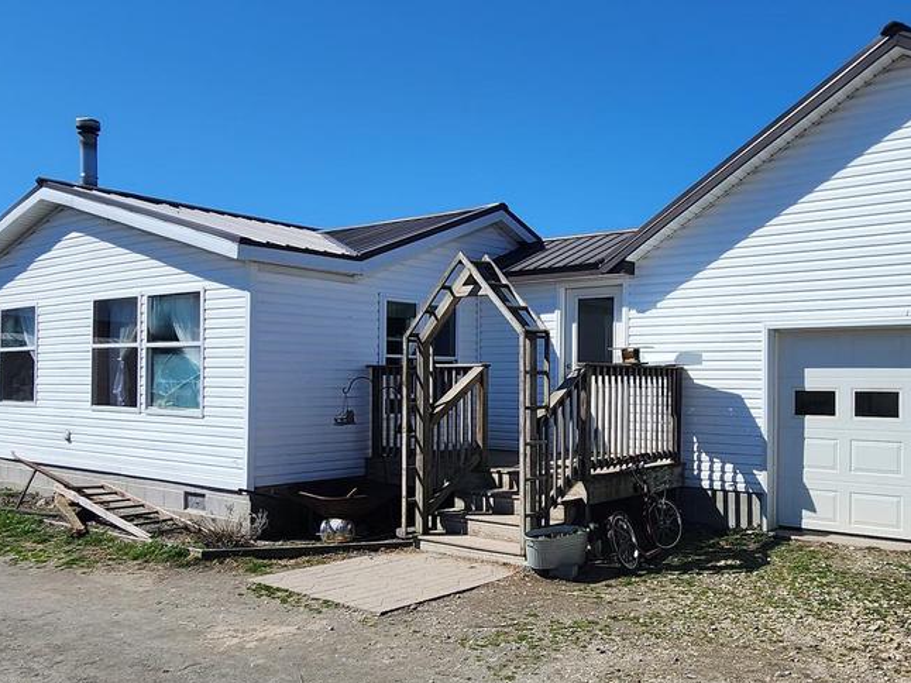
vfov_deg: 48.1
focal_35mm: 29
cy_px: 378
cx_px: 595
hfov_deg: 60.4
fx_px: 763
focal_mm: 2.2
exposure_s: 1/2843
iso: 50
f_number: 2.2
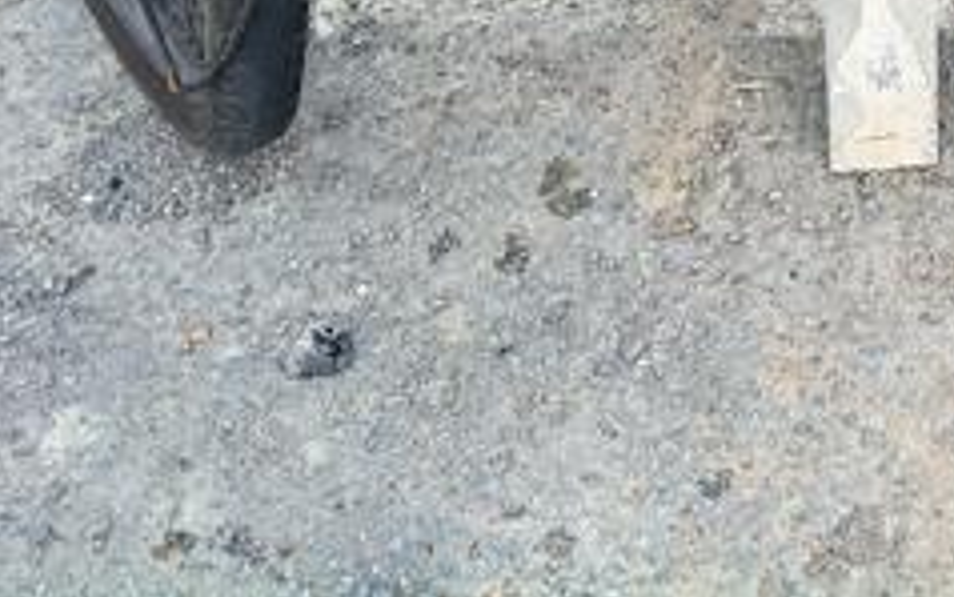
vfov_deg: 15.9
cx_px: 1078
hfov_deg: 25.6
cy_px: -357
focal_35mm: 74
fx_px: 1925
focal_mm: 4.81
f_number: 1.8
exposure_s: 1/579
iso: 100
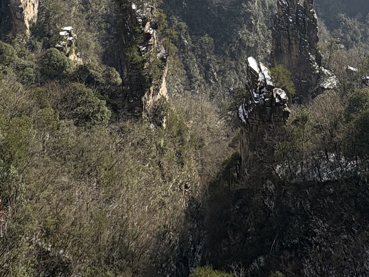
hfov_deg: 46.1
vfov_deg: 27.6
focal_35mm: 40
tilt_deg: -14.4
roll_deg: +0.7
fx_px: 426
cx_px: 243
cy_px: -113
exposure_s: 1/1880
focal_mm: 2.22
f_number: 2.2
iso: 50
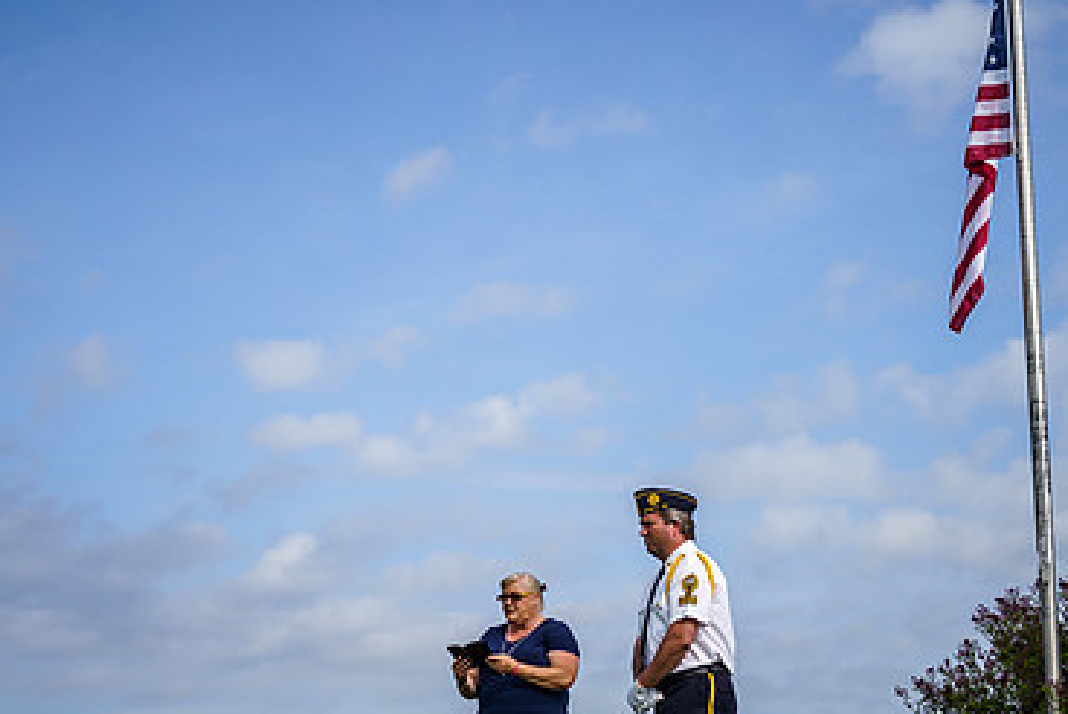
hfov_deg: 24.4
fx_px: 2464
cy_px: 419
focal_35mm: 83
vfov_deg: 16.5
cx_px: 607
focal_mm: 50.7
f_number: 2.8
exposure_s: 1/6400
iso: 200
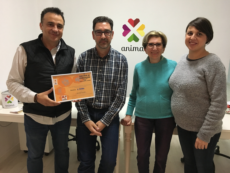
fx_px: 193
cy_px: 86
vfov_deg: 48.2
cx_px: 115
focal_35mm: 29
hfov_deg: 61.7
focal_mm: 4.15
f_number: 2.2
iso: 250
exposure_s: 1/33
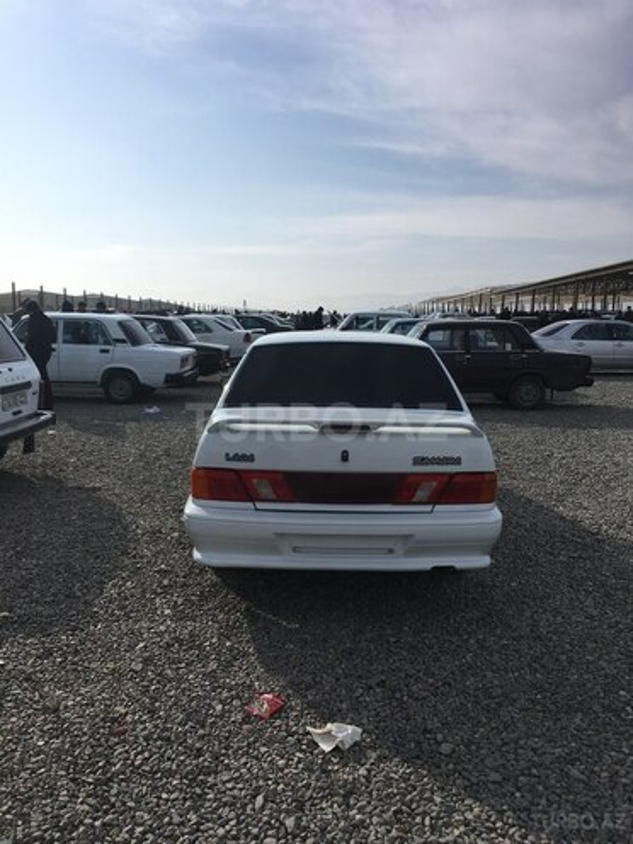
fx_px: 707
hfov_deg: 48.2
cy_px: 422
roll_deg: +0.8
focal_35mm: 29
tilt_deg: -7.4
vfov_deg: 61.7
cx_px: 316
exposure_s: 1/3077
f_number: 2.2
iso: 25
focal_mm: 4.15
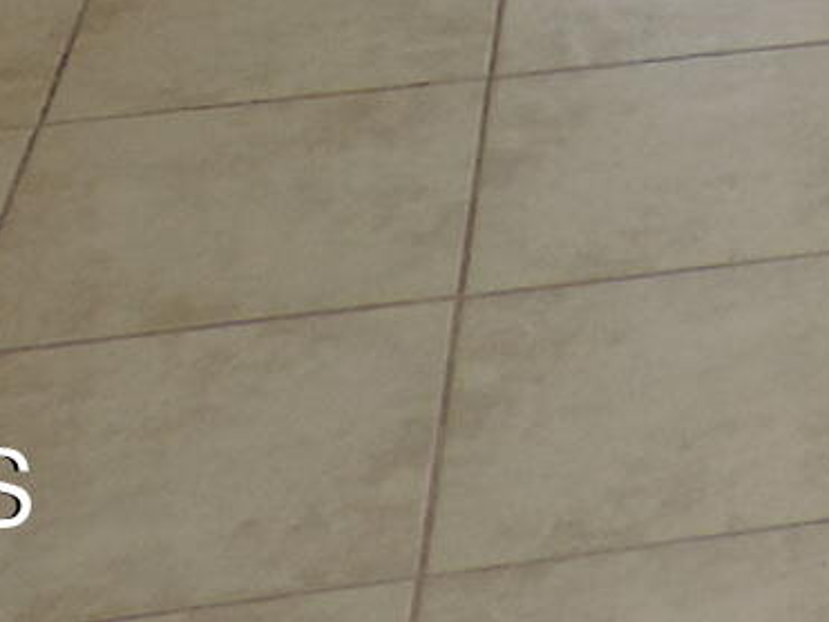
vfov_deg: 8.5
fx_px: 3519
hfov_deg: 11.7
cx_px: 1770
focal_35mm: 147
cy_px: -1246
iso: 200
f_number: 3
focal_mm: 4.3
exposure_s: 1/40
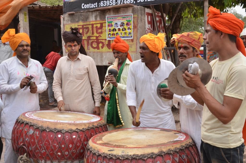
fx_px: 266
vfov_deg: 34.1
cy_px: 82
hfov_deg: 49.6
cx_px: 123
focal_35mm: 39
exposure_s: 1/160
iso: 800
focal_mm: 26
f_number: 9
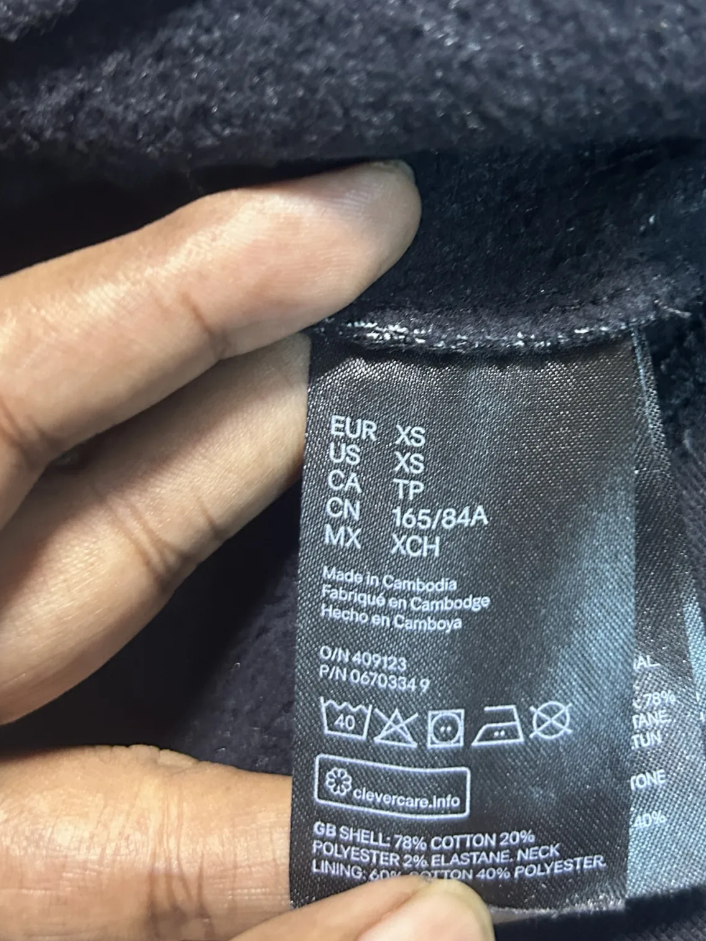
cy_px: 340
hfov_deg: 32.4
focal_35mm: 44
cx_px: 512
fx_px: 1196
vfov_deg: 42.5
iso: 500
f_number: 1.5
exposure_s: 1/33
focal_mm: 5.7
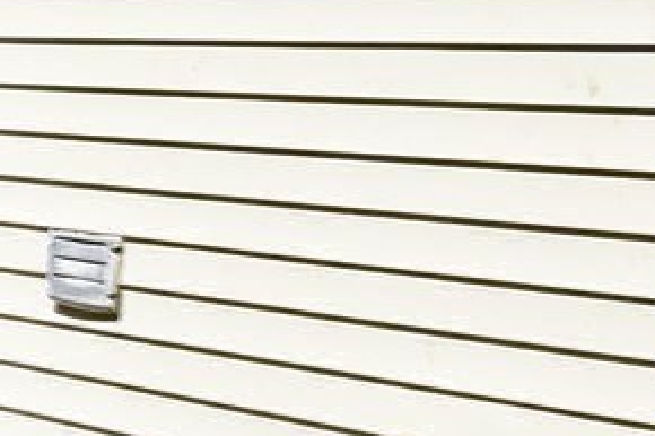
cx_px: -940
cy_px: 35
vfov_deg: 12.8
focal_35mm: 106
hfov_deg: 13.6
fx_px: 1927
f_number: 8
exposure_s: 1/500
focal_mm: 10
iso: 200
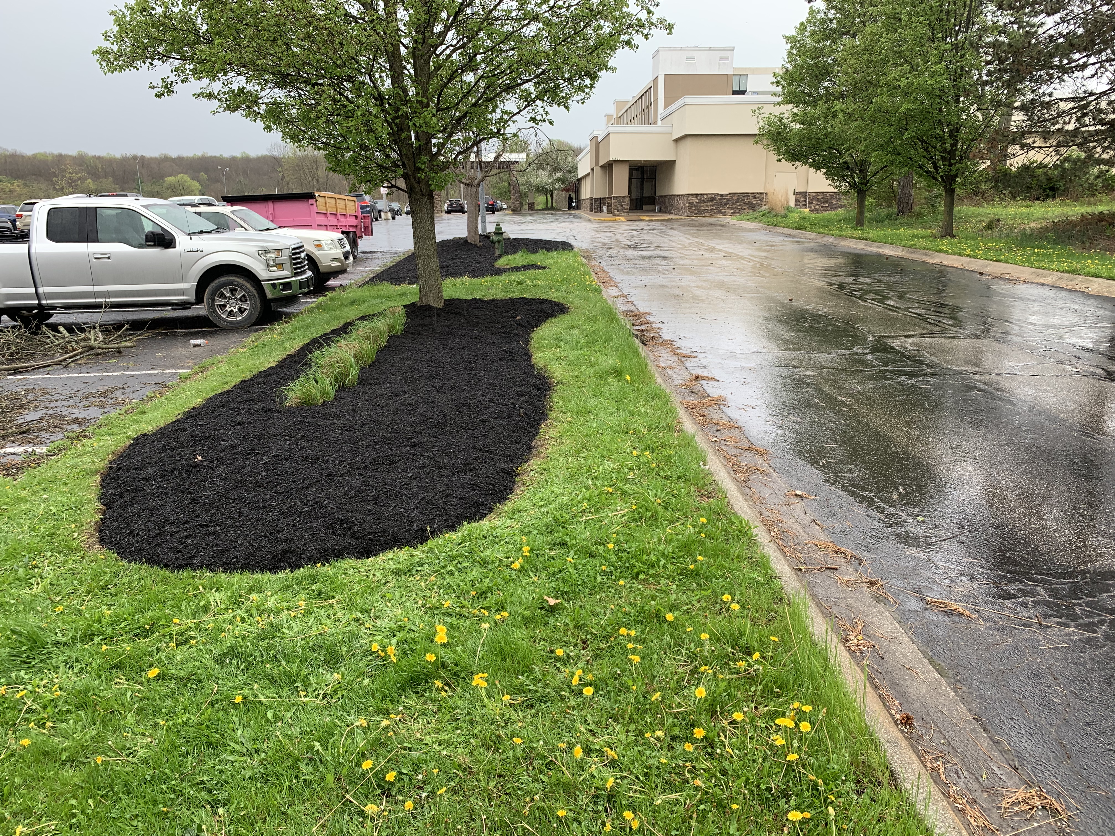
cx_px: 558
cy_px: 418
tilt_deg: -14.6
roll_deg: +0.6
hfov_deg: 67.3
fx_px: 837
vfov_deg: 53.1
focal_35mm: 26
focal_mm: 4.25
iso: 25
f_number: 1.8
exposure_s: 1/173
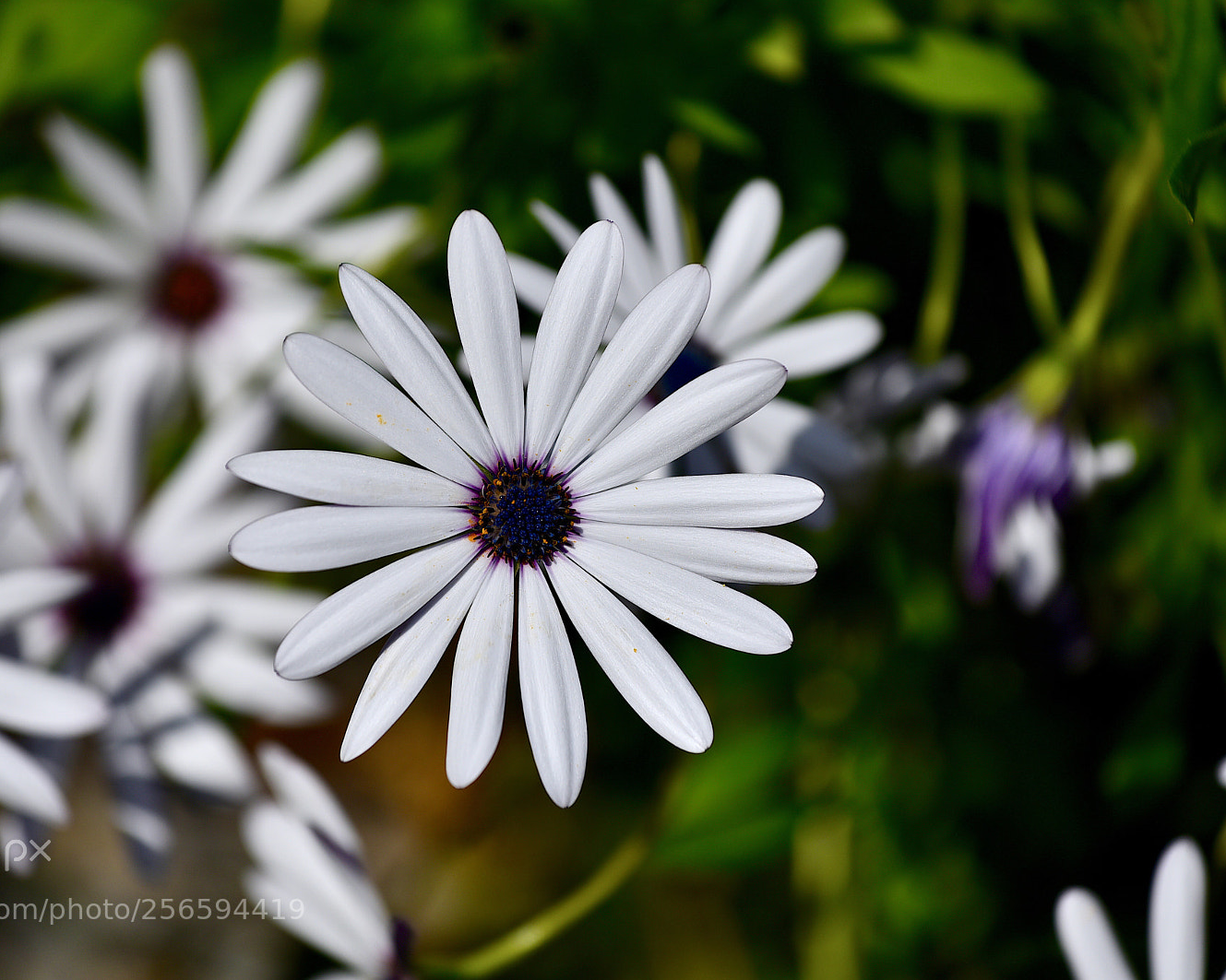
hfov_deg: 8.6
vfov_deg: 6.8
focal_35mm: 226
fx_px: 8200
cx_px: 560
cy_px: 490
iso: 100
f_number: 5.6
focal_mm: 200
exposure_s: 1/3200
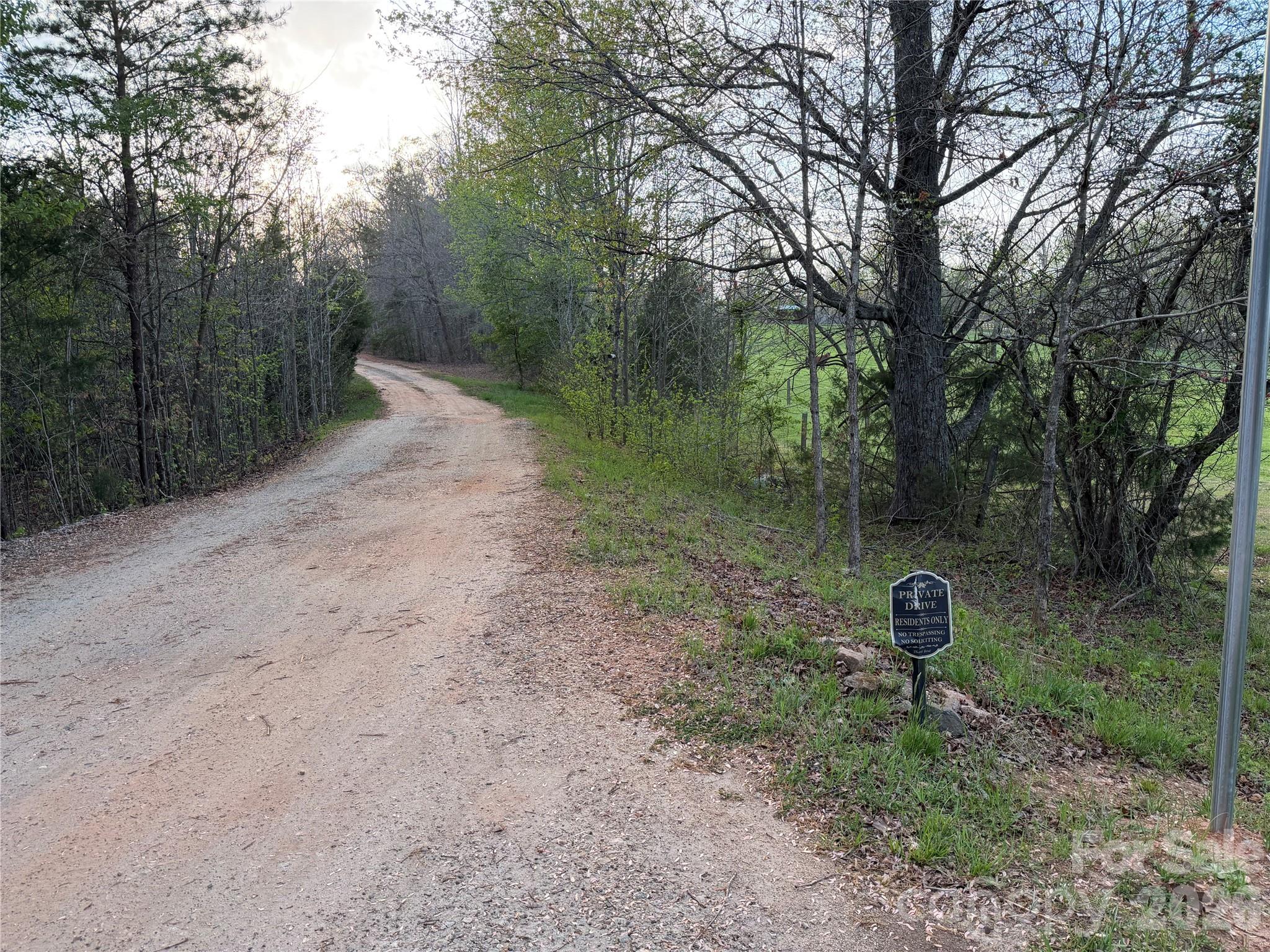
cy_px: 476
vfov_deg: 56.8
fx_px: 881
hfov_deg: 71.6
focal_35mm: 24
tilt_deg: -8.3
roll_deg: +1.2
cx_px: 635
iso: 100
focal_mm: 6.76
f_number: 1.78
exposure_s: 1/547
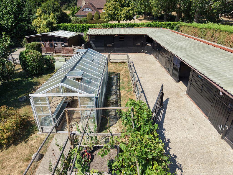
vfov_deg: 56.8
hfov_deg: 71.6
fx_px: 162
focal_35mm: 24
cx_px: 116
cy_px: 88
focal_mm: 8.67
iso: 300
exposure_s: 1/5000
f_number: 1.8
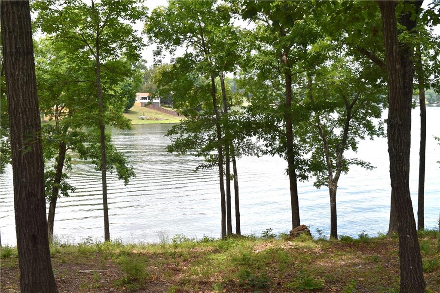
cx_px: 220
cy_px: 146
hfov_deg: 46.4
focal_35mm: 42
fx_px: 513
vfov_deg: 31.9
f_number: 8
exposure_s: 1/250
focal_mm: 28
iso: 180
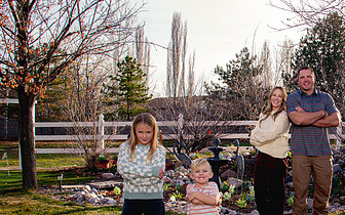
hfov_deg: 38.6
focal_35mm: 49
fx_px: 461
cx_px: 301
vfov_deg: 26.1
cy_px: 150
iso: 500
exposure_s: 1/320
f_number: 8
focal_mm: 24
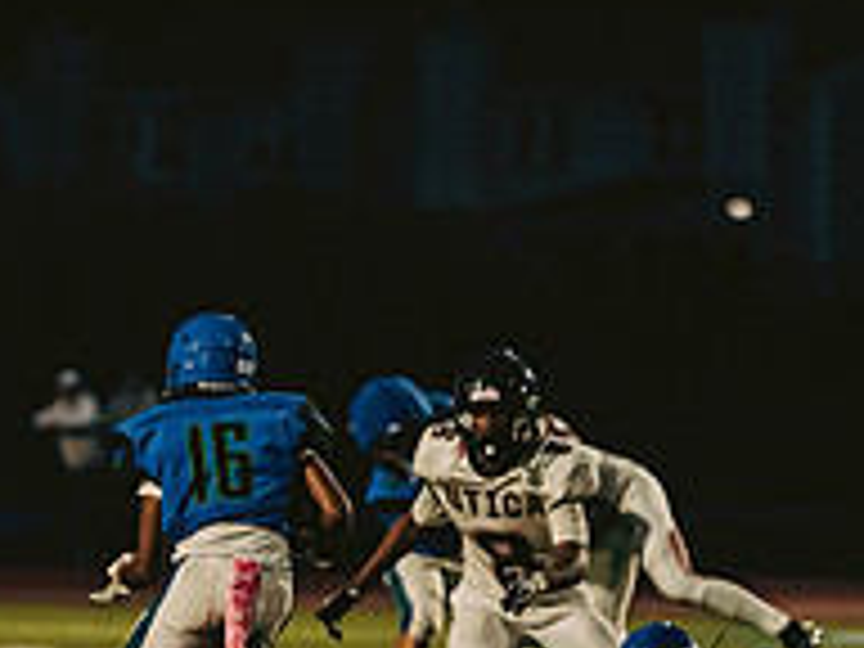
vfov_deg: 2.6
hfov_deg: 3.4
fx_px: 14502
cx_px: 243
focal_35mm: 581
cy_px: 448
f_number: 2.8
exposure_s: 1/1250
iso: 1600
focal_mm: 200
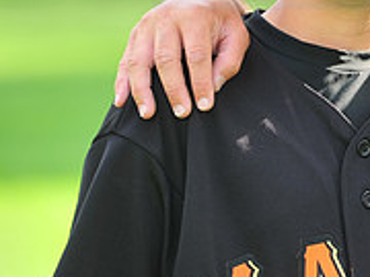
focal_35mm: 620
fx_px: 6627
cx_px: 497
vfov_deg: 2.4
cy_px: -51
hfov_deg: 3.2
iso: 200
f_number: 4.5
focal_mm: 200
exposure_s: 1/250
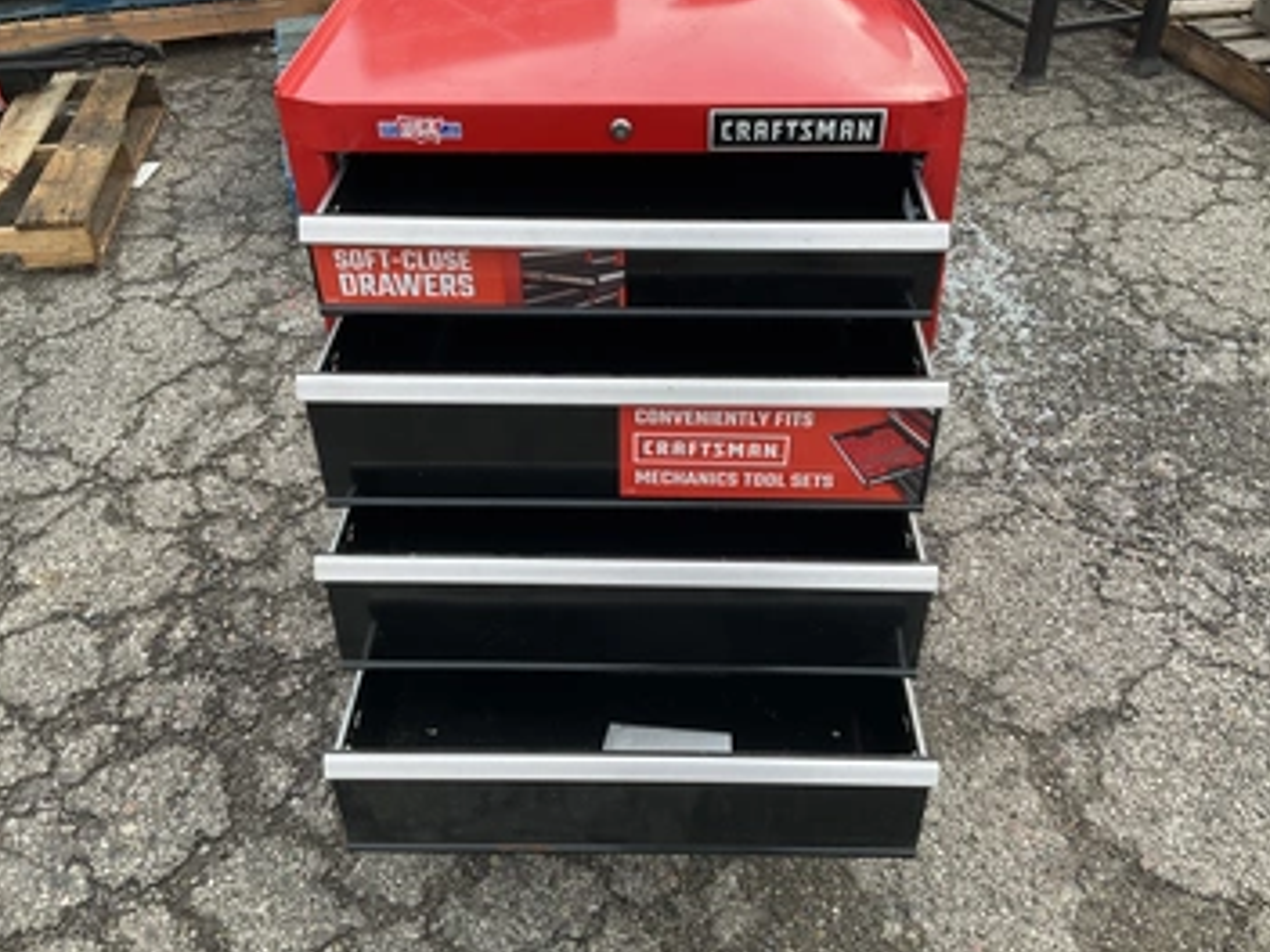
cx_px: 649
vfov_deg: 42.9
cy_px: 469
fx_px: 1211
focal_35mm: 33
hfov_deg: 55.3
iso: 25
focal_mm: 3
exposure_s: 1/122
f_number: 1.8
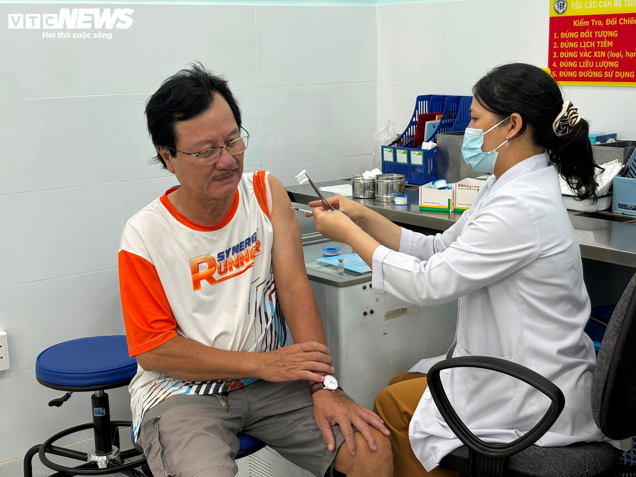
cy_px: 238
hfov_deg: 36.8
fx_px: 955
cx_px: 318
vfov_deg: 28.0
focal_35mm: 52
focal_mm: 5.96
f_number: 1.6
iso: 64
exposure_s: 1/100
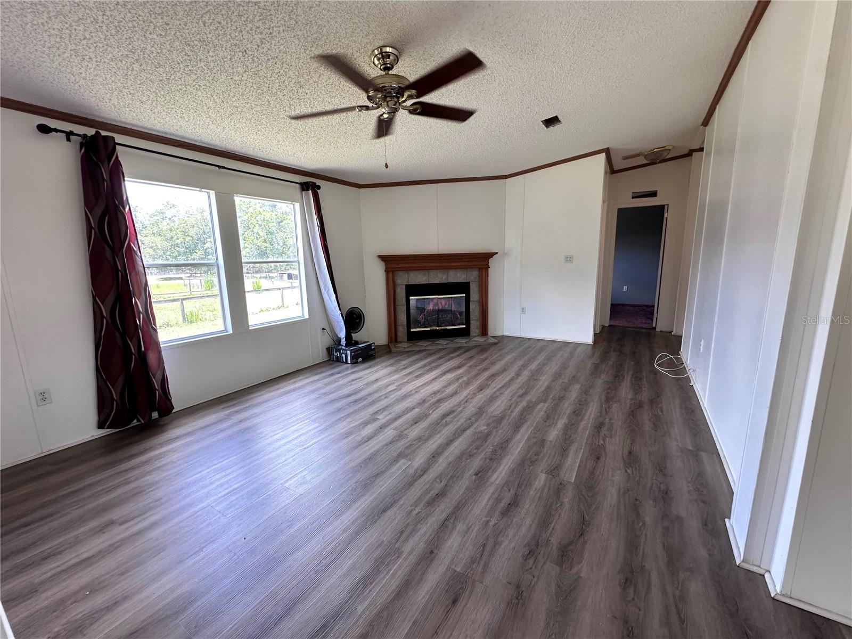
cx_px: 426
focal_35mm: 14
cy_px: 320
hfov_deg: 102.1
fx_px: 345
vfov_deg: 85.7
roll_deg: +0.2
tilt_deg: -10.5
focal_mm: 2.22
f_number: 2.2
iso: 200
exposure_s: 1/120
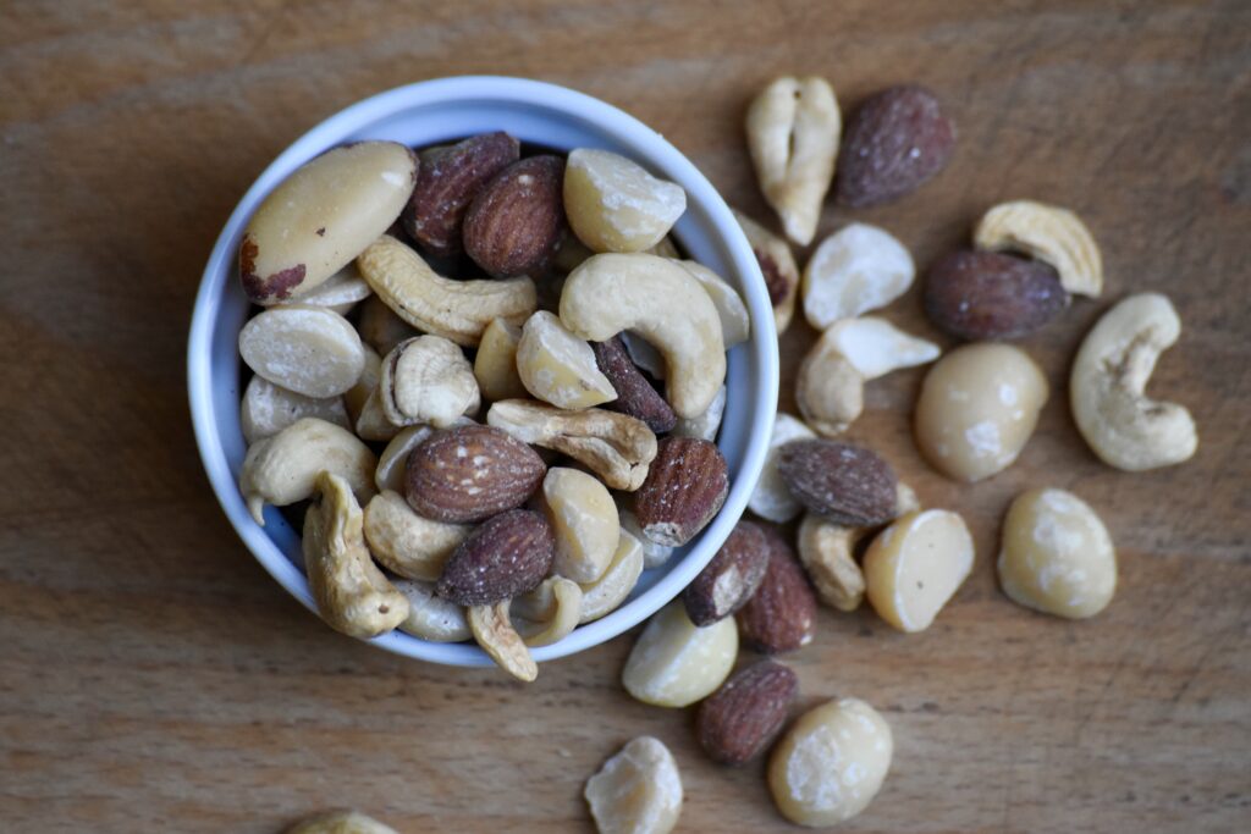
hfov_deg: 9.8
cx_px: 626
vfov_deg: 6.5
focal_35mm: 210
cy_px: 417
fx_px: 7298
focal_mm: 140
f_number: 5
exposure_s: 1/500
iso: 1600
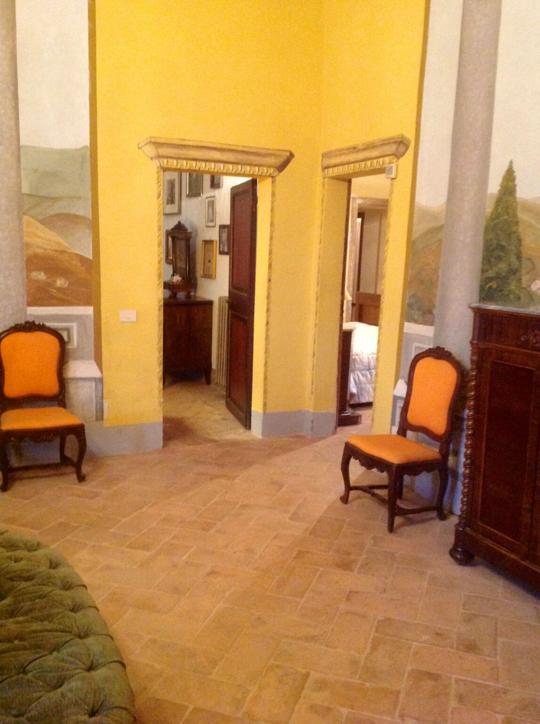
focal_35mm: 35
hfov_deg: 40.6
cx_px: 270
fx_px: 730
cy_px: 362
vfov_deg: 52.7
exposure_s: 1/15
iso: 500
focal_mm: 4.28
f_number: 2.4
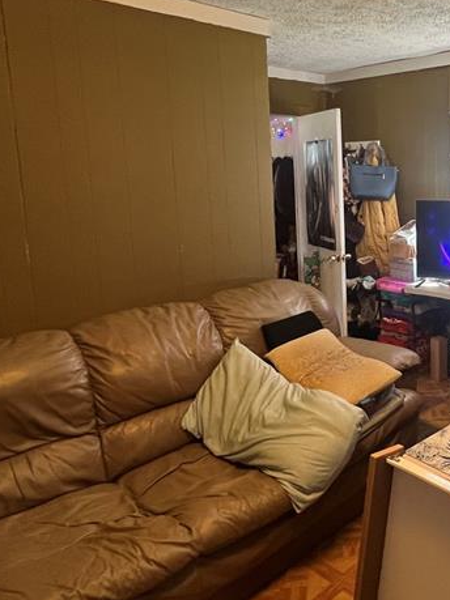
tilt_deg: -8.5
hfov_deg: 43.9
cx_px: 406
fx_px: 503
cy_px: 244
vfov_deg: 61.2
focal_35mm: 29
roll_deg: +1.0
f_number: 1.8
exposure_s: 1/60
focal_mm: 1.57
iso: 250
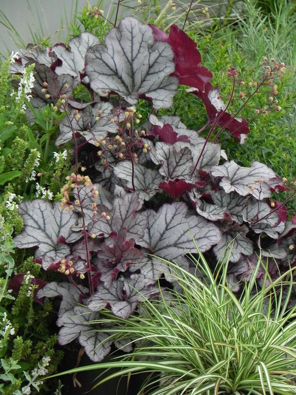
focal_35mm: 212
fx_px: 2417
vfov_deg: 9.3
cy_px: 198
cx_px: 148
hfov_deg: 7.0
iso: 160
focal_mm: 37.7
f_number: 5
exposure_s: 1/160
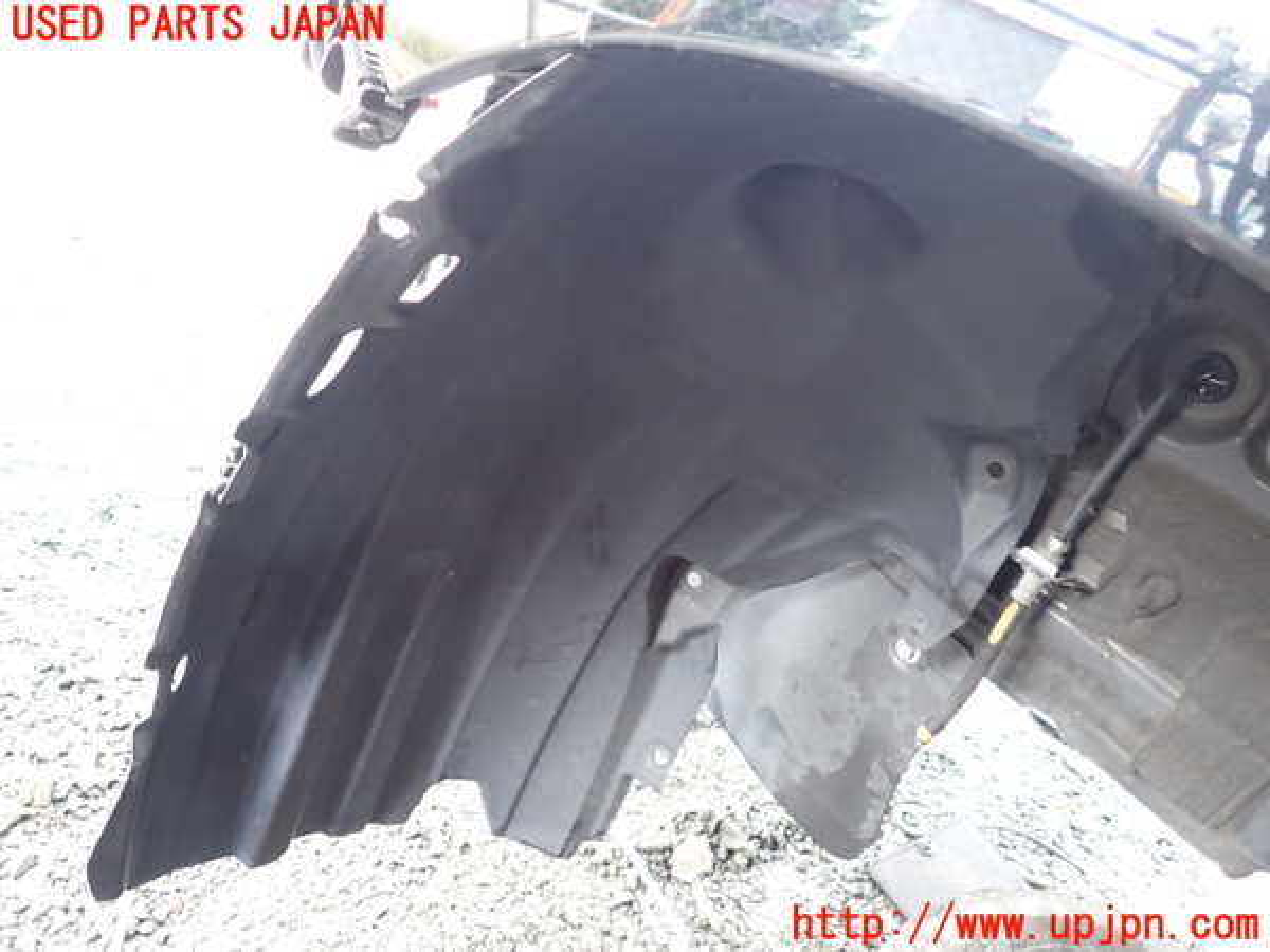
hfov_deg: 69.4
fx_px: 917
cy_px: 476
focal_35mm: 25
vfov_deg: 54.9
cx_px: 635
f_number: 2
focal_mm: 4.5
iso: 200
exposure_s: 1/50
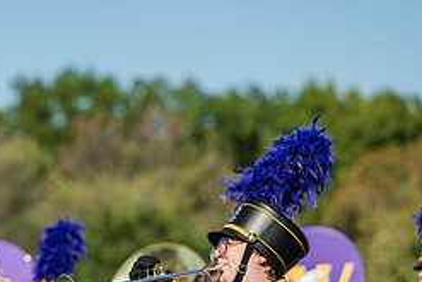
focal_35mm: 317
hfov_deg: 6.5
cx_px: 48
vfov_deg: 4.3
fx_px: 3718
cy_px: 249
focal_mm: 135
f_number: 3.2
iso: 80
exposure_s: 1/1250
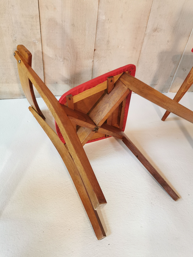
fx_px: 201
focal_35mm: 27
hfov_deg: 51.4
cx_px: 96
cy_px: 128
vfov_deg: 65.3
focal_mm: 5.58
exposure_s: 1/100
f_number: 1.8
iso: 200
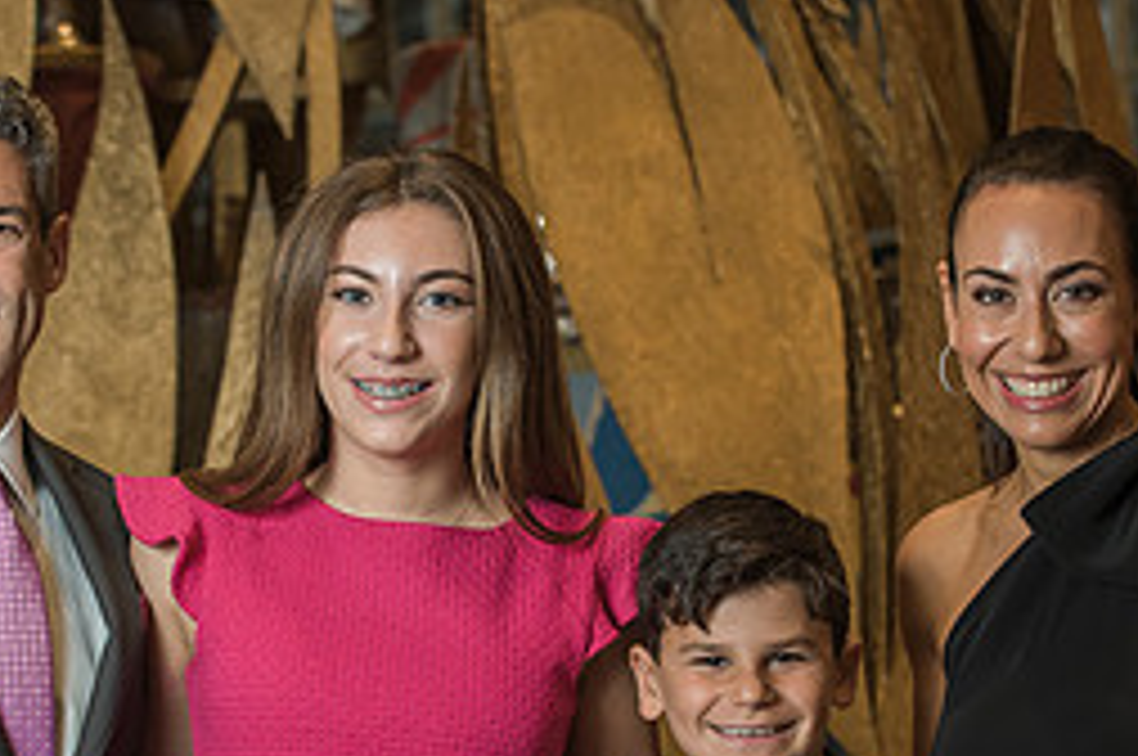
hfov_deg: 10.7
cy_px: 669
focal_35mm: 192
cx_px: 510
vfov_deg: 7.1
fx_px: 6061
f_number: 4
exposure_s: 1/200
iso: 800
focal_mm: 82
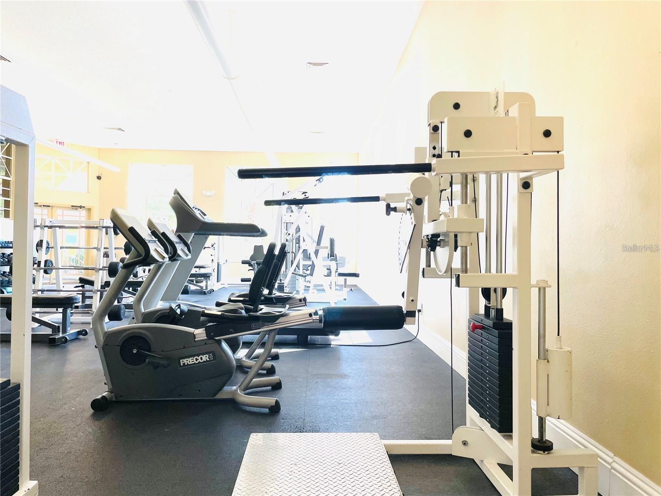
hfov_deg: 67.3
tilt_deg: +0.2
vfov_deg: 53.1
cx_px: 330
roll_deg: -0.7
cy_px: 248
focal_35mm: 26
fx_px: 496
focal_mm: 4.2
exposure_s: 1/315
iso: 32
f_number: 1.6
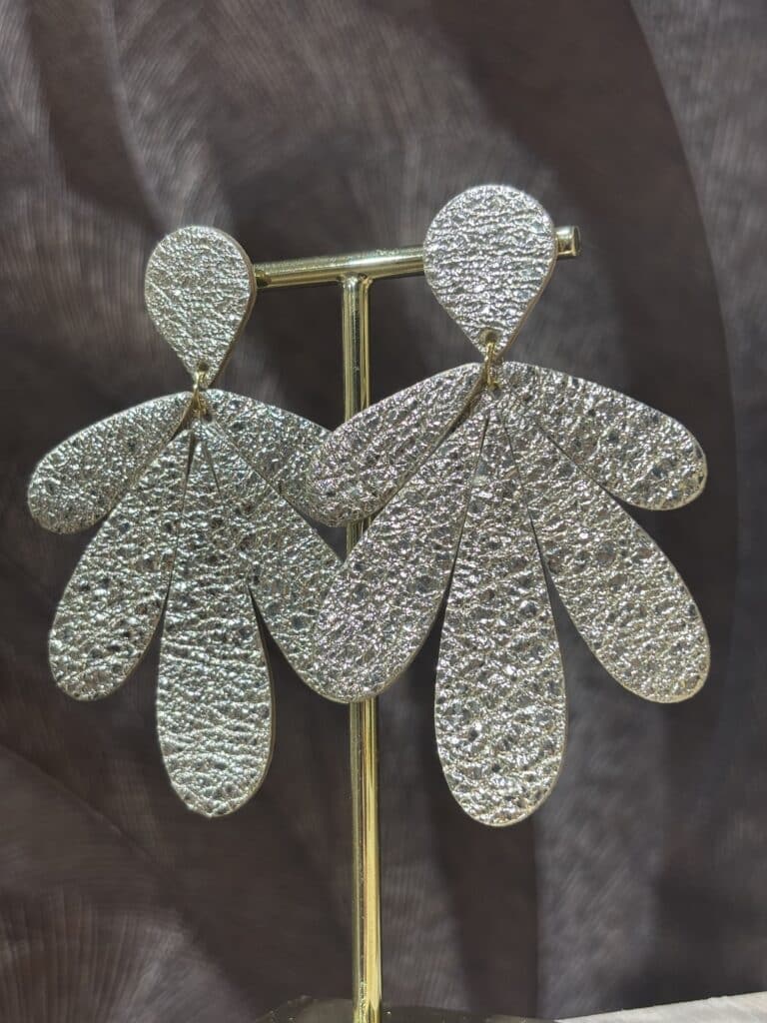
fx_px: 1536
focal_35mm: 52
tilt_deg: -0.1
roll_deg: +0.8
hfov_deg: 28.0
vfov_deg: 36.8
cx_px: 384
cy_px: 512
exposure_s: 1/100
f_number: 1.6
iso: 40
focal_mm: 5.96
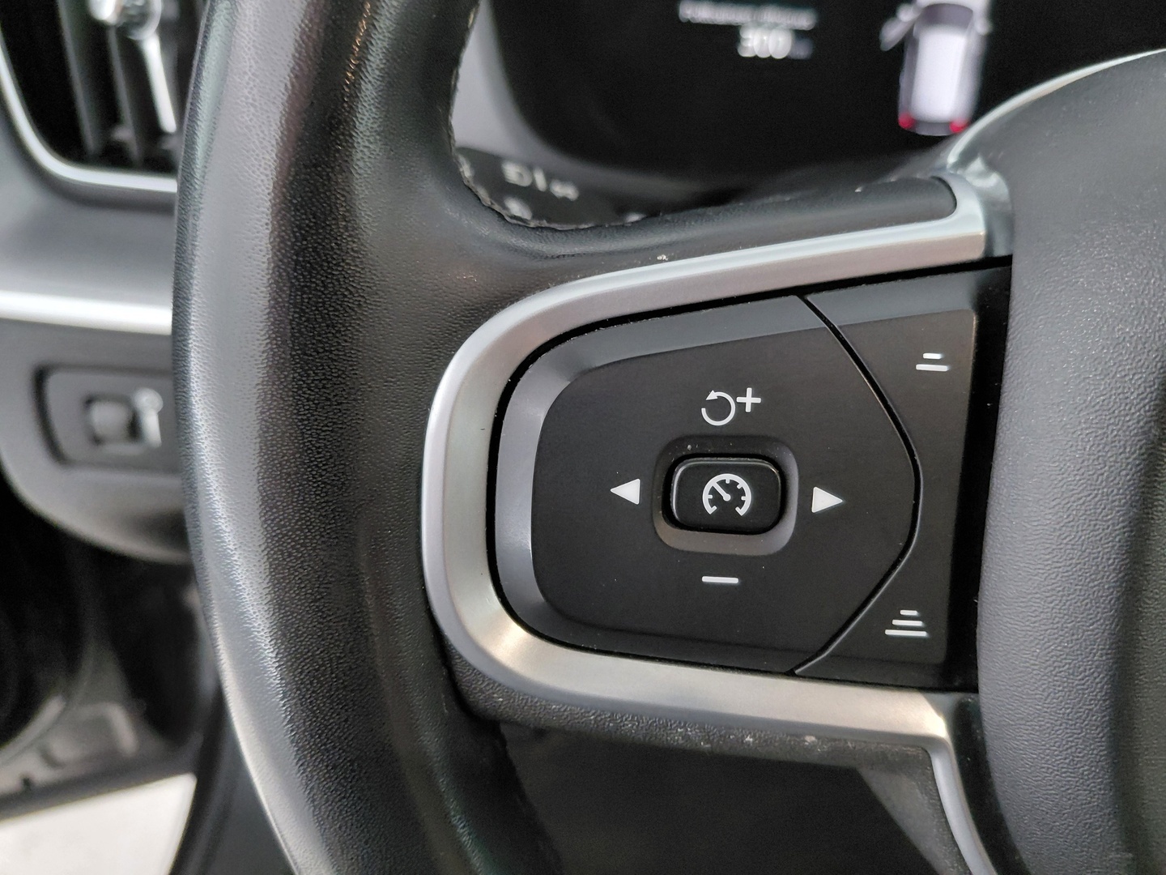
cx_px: 583
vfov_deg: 54.9
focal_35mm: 25
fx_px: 842
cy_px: 438
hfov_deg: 69.4
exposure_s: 1/24
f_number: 1.8
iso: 400
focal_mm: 4.69
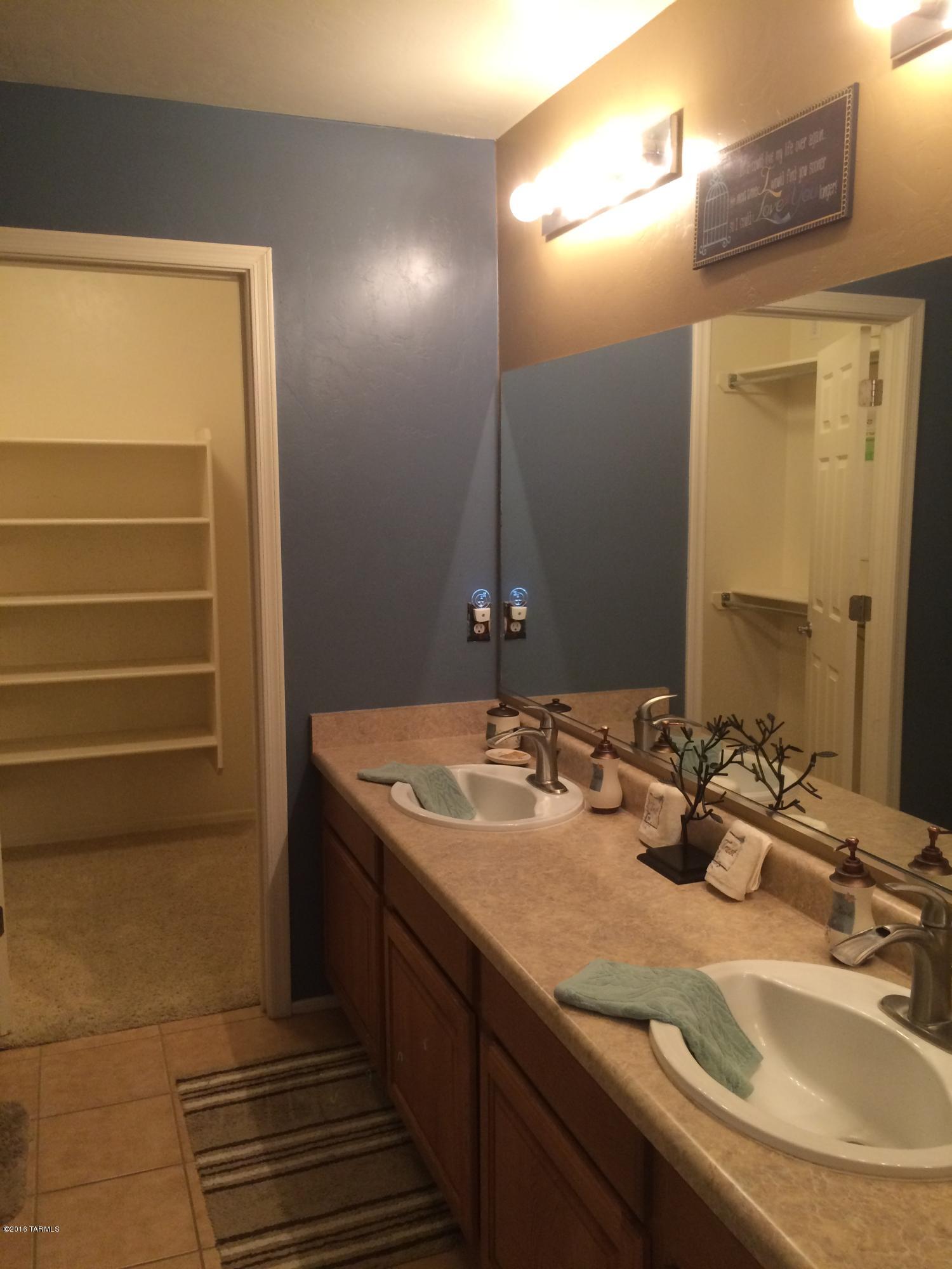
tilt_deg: -7.7
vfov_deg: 61.7
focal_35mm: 29
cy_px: 634
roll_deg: +2.2
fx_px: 1063
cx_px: 476
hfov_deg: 48.2
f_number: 2.2
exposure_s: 1/30
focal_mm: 4.15
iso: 125
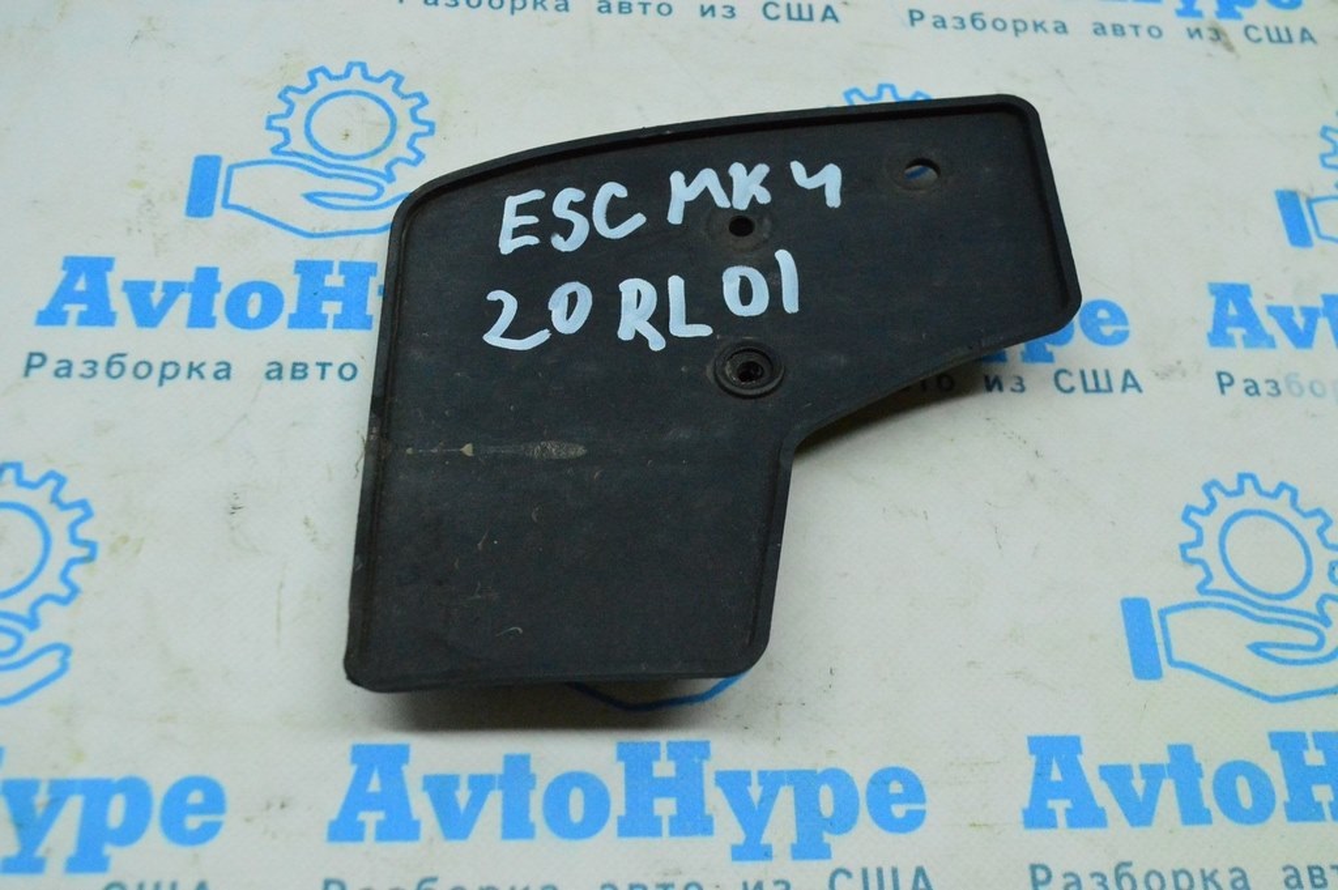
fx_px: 1393
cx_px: 669
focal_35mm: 38
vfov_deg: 35.4
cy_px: 445
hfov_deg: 51.3
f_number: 6.3
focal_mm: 25
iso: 6400
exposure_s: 1/640
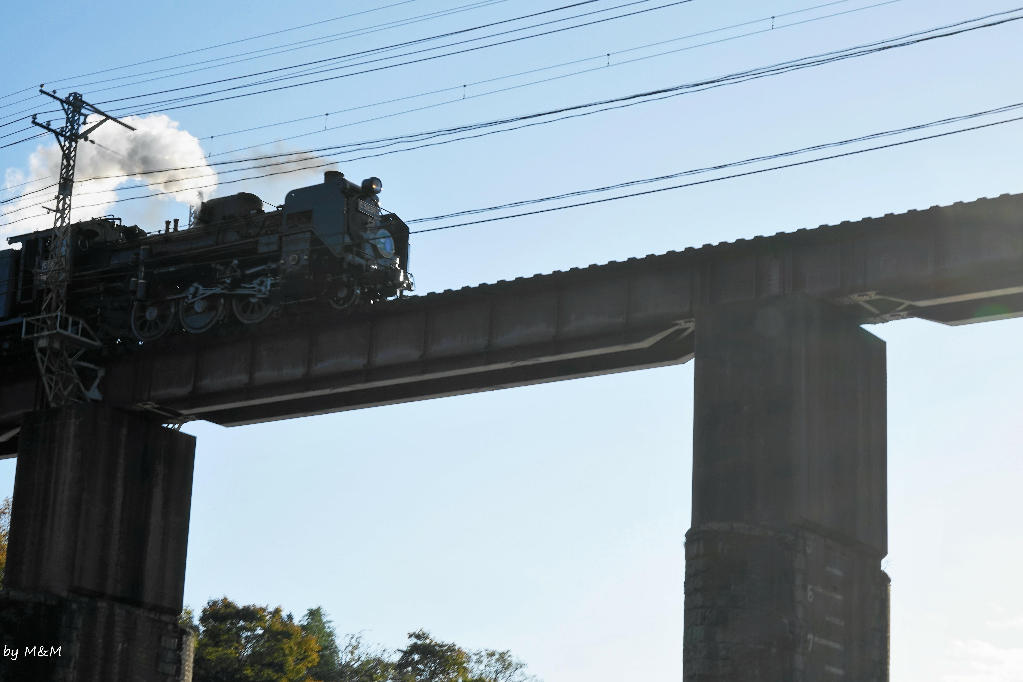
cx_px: 494
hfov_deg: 26.6
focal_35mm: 76
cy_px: 322
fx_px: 2159
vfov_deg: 17.9
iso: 160
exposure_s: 1/80
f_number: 22
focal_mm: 70
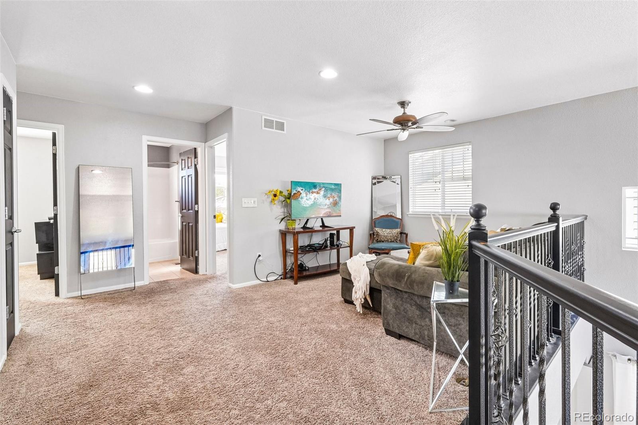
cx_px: 319
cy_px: 212
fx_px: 266
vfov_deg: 77.3
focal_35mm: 15
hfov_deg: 100.4
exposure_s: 1/5
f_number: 8
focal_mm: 10
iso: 800
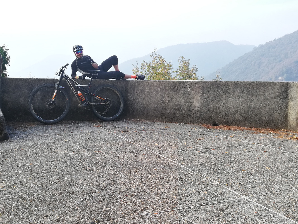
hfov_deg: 51.4
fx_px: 310
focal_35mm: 36
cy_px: 112
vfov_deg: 39.6
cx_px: 149
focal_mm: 3.81
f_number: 2.2
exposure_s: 1/154
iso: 50
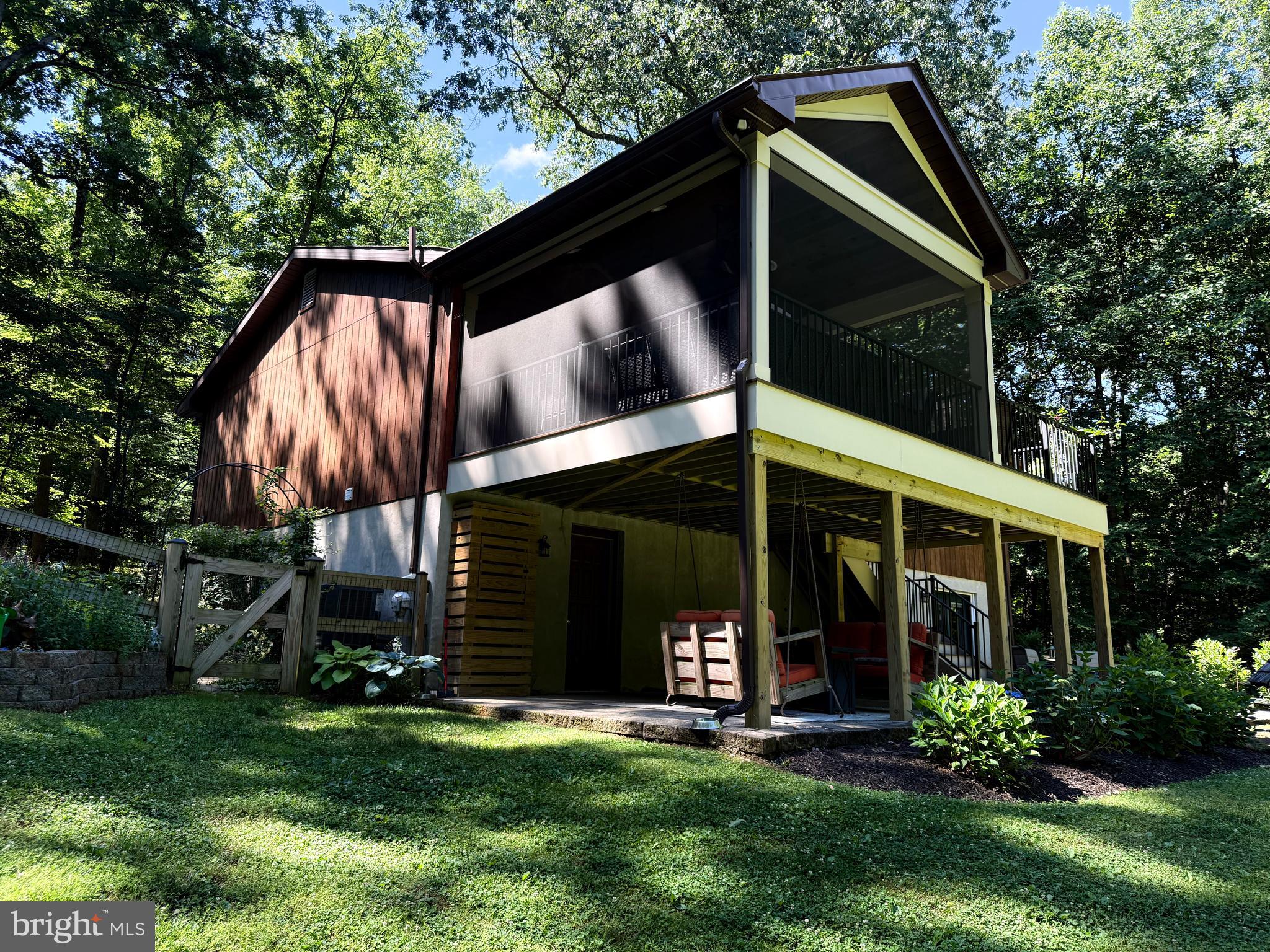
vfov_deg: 56.8
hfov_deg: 71.6
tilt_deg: +12.9
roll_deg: -1.8
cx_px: 635
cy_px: 476
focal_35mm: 24
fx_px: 881
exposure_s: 1/410
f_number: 1.78
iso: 100
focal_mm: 6.76
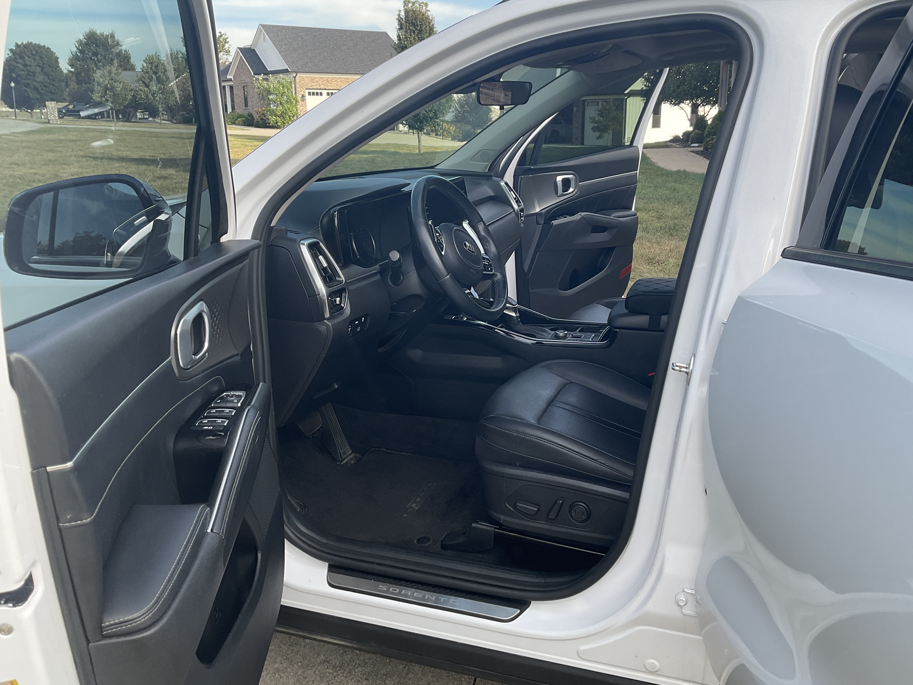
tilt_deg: -13.6
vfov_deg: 45.4
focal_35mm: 31
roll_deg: -0.2
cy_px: 320
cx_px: 476
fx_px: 818
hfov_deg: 58.3
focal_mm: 3
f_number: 1.8
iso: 16
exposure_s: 1/265
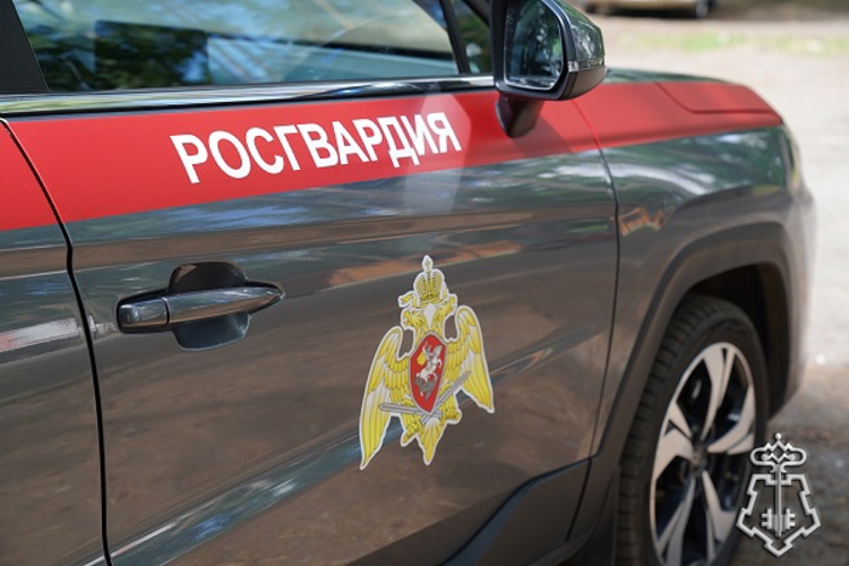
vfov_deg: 23.0
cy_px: 283
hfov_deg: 33.9
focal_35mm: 59
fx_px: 1391
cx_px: 424
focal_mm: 59
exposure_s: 1/160
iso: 160
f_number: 4
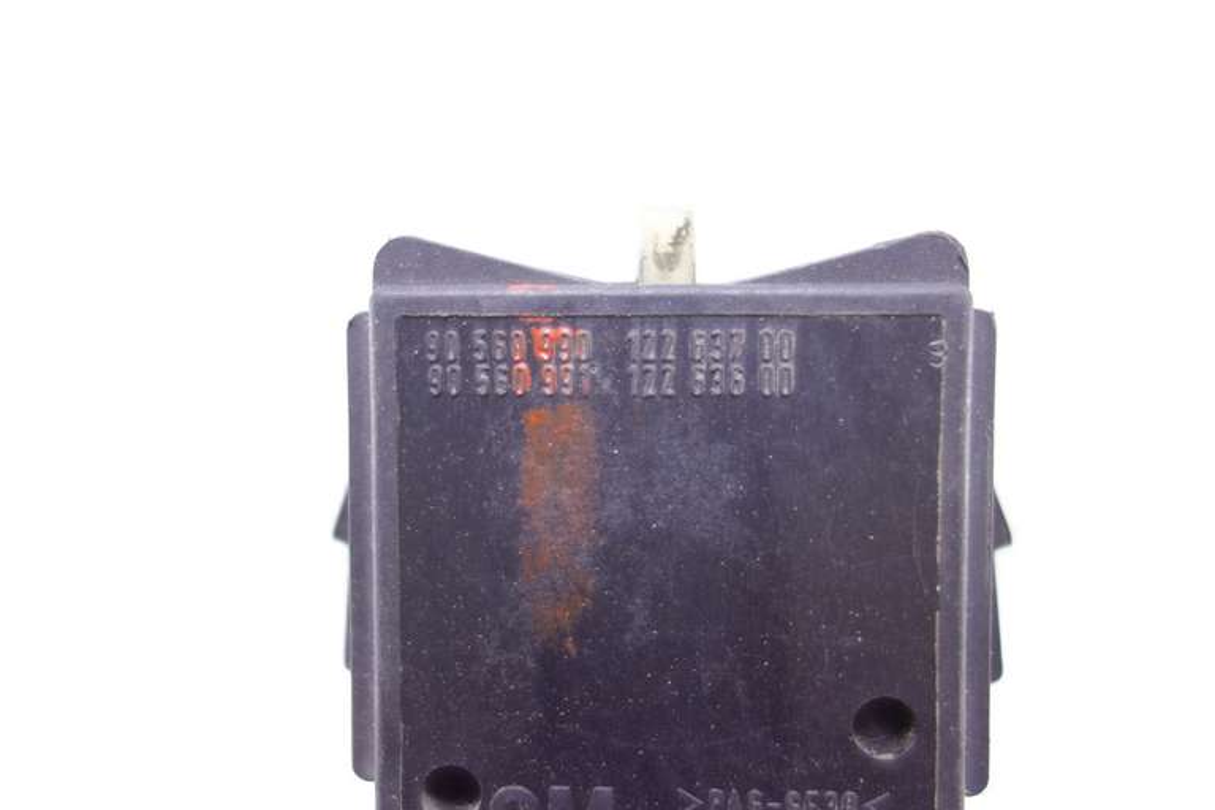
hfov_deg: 65.5
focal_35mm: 28
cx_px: 608
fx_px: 945
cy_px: 405
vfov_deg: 46.4
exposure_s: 1/40
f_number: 1.8
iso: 125
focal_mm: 10.4
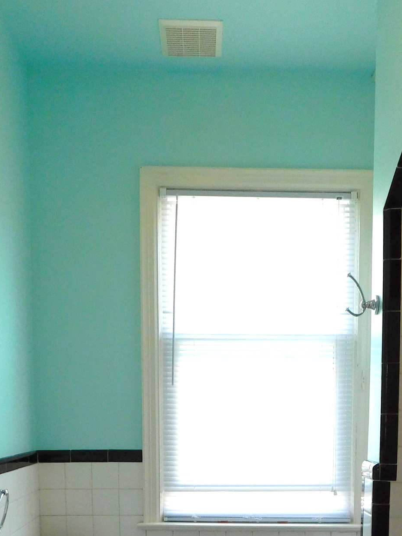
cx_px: 221
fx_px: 666
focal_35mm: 43
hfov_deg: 33.6
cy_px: 494
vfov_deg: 40.2
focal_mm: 4
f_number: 3
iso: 125
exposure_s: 1/100
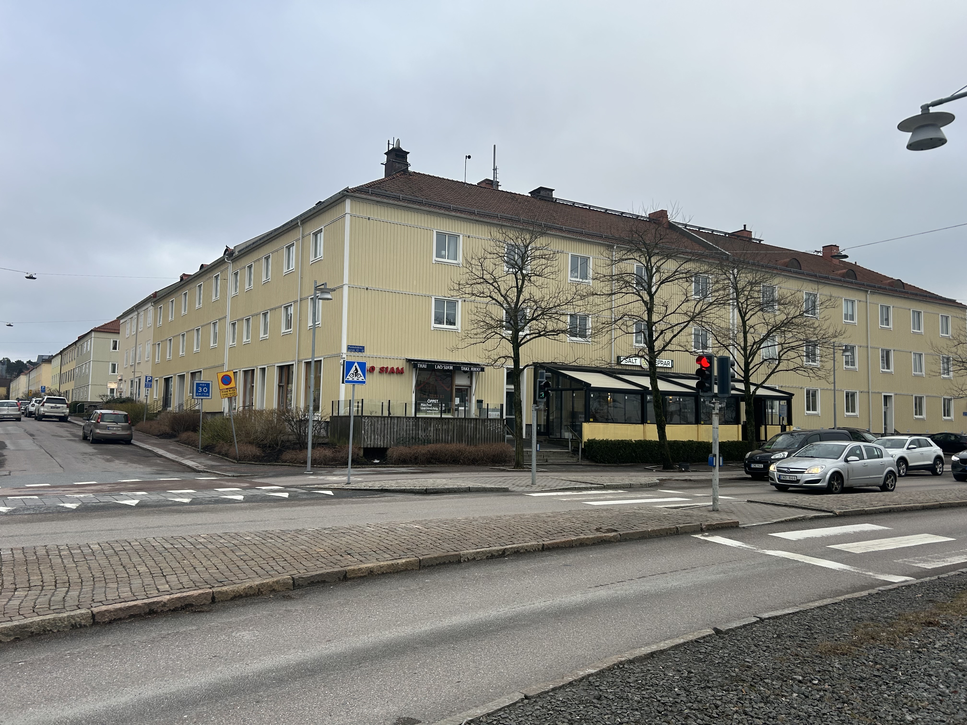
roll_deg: -0.5
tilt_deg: +4.4
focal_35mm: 26
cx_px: 484
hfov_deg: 67.3
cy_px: 362
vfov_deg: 53.1
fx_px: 726
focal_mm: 5.7
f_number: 1.5
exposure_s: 1/758
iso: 50
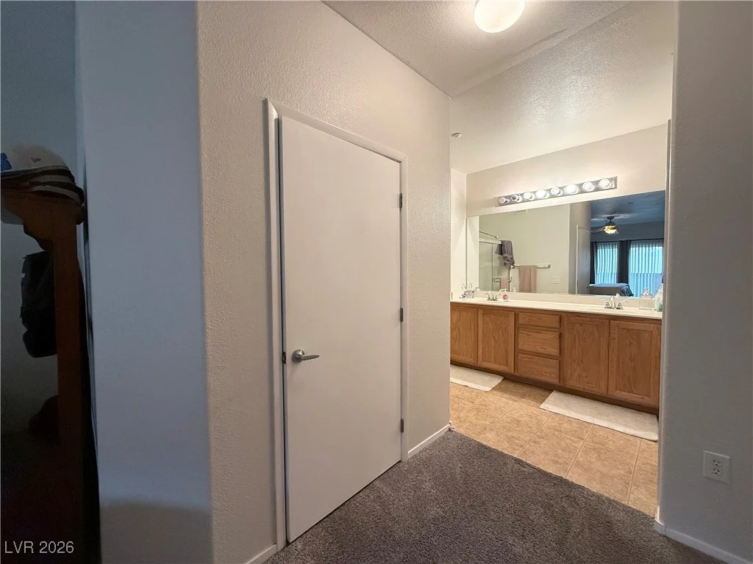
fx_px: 305
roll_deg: +0.5
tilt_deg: -2.1
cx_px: 376
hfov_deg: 102.1
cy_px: 282
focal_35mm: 14
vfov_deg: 85.7
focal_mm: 2.22
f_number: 2.2
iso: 400
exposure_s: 1/120
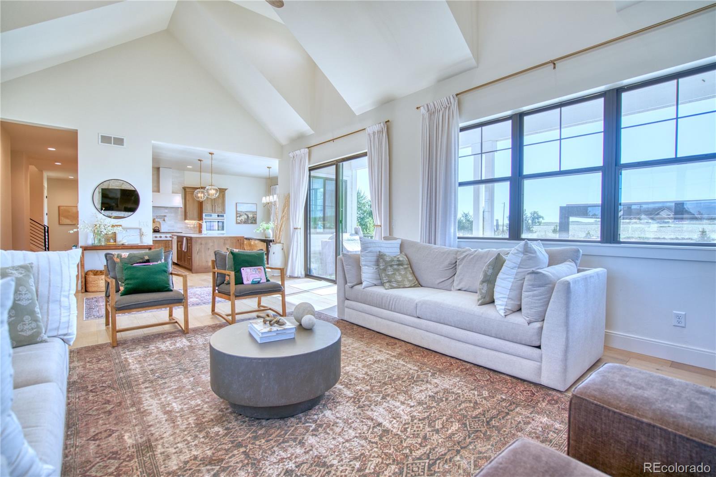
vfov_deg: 73.7
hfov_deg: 96.7
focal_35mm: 16
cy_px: 238
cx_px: 358
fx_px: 318
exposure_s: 1/320
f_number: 4
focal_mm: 16
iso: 500
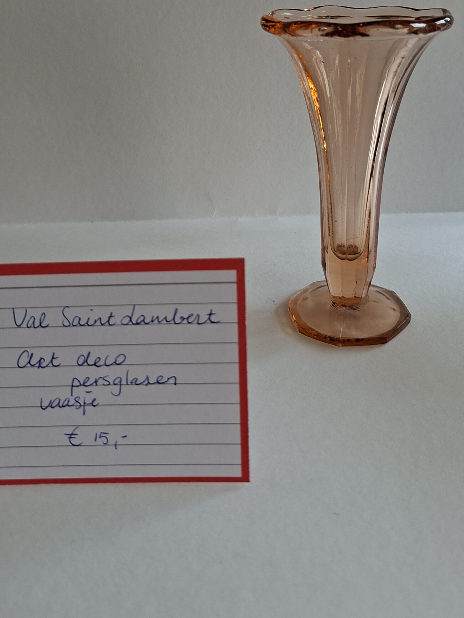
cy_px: 189
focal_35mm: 34
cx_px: 248
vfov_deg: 52.6
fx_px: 608
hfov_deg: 41.8
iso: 50
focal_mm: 5.54
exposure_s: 1/166
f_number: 1.8
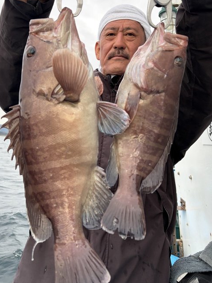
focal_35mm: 34
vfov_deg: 53.9
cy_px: 130
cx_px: 101
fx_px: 278
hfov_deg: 41.7
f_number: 1.6
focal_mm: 5.96
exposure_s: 1/548
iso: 64
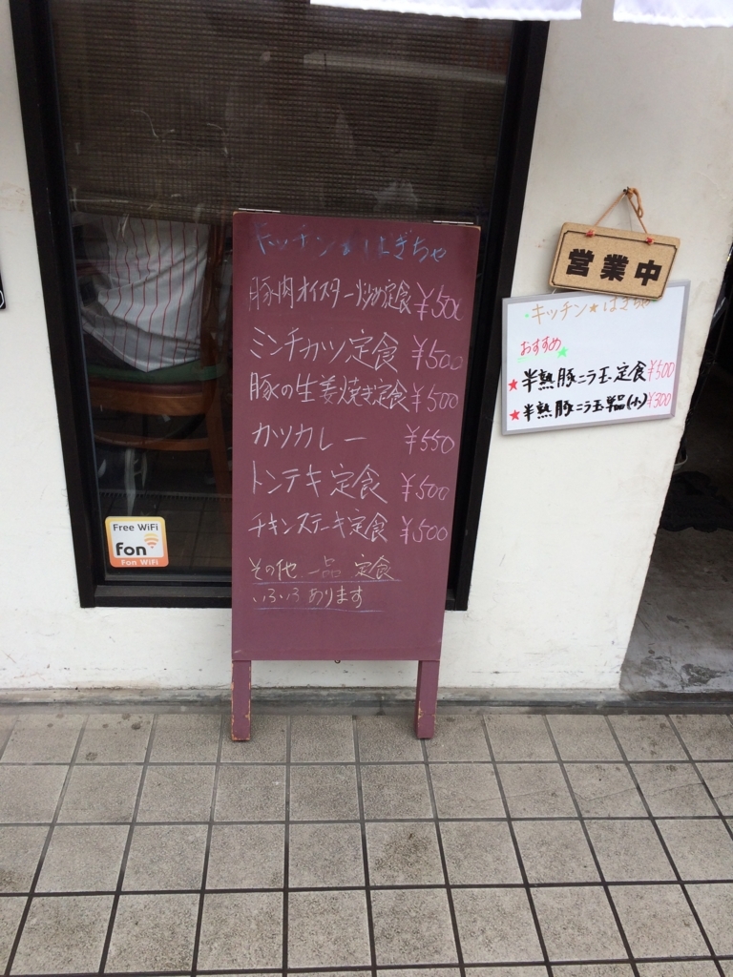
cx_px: 366
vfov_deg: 61.7
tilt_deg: -27.9
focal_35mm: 29
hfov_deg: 48.2
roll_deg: -1.7
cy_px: 488
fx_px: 819
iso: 32
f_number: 2.2
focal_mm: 4.15
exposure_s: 1/631
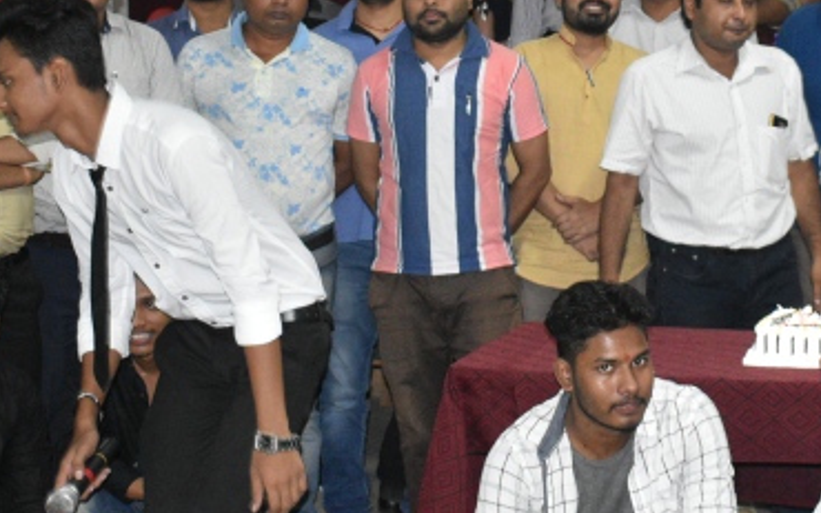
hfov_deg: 22.1
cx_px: 615
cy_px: 63
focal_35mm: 93
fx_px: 2080
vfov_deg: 13.9
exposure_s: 1/60
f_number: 3.8
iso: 2200
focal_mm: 22
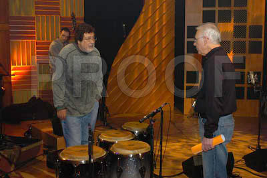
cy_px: 89
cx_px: 134
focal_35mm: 42
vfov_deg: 31.8
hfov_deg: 46.4
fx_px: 311
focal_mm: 28
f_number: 5
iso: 800
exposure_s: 1/160
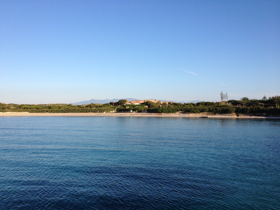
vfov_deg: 40.7
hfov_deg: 52.6
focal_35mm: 35
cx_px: 140
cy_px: 105
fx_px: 283
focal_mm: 4.28
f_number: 2.4
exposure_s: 1/1227
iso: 64
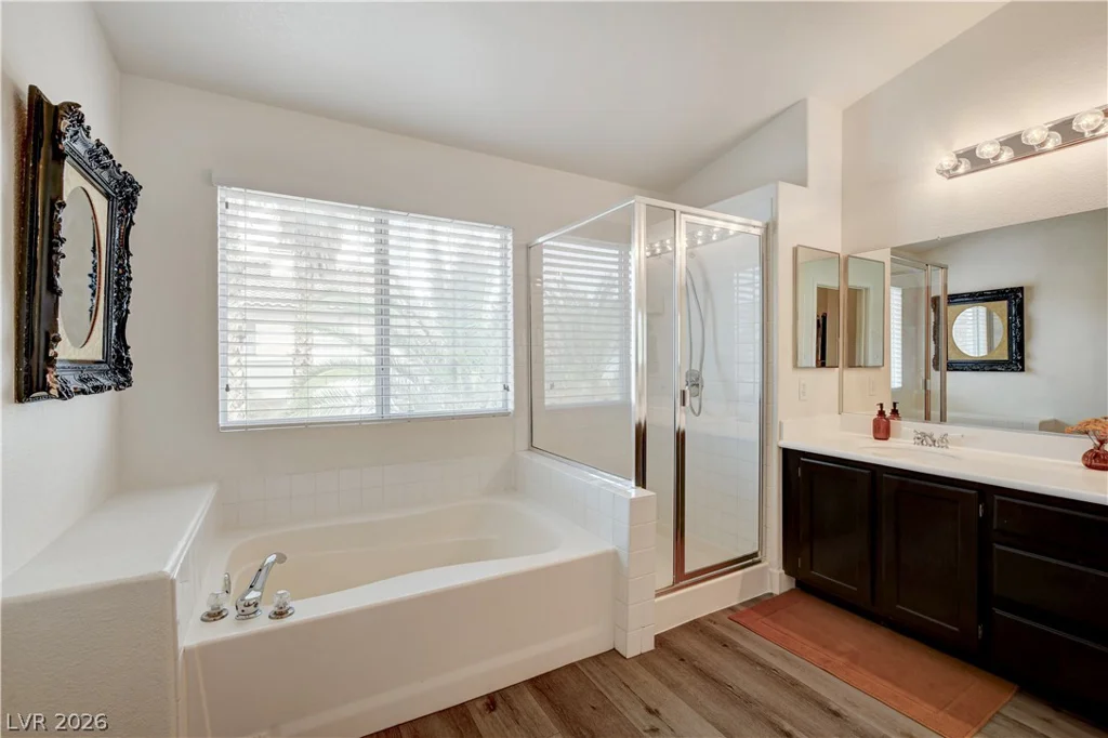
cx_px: 554
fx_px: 461
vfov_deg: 77.3
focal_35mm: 15
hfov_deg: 100.4
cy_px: 369
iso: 400
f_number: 9
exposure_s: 1/100
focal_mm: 10
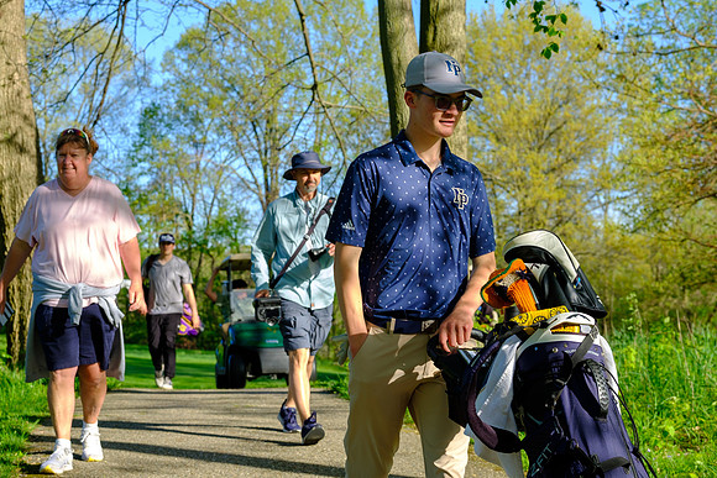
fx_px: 1494
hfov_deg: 27.0
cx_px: 358
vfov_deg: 18.2
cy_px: 239
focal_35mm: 75
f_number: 5.6
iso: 250
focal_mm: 50
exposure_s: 1/250
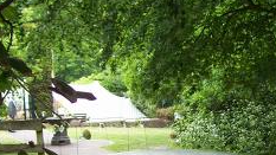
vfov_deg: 14.1
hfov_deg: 25.0
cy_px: 170
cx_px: 205
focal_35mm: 84
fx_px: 615
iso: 80
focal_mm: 6
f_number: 2.7
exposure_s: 1/176
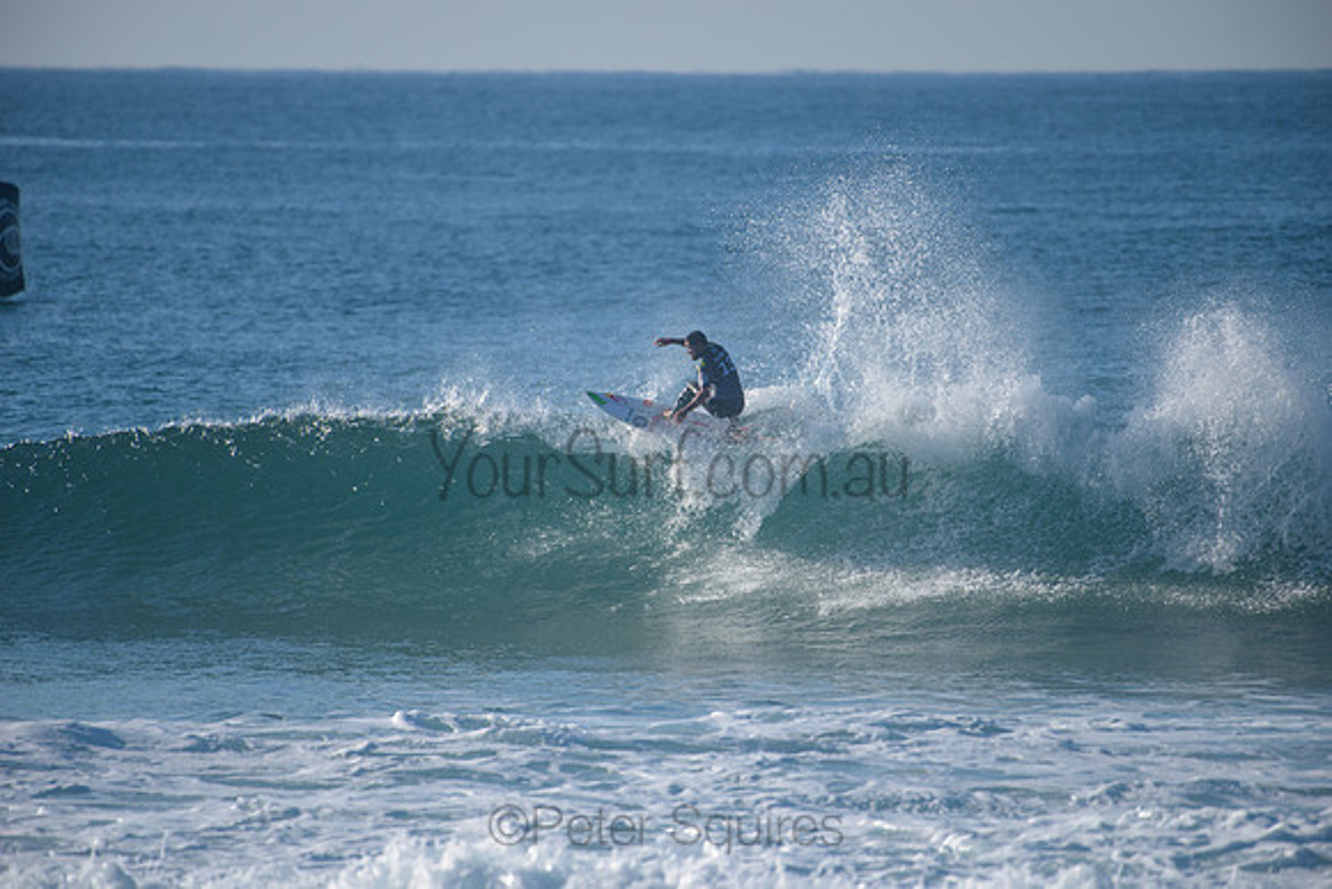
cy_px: 444
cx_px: 666
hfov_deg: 4.1
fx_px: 18503
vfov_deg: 2.8
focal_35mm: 500
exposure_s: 1/2000
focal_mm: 500
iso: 200
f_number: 5.6
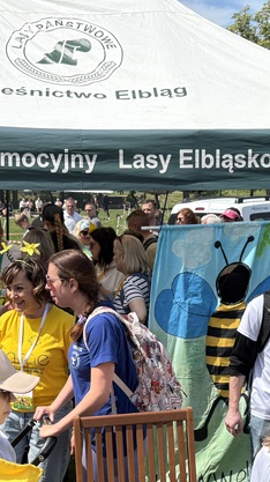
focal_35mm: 58
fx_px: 740
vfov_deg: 35.2
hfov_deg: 20.7
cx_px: 139
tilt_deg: -13.2
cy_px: 363
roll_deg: +0.2
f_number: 1.6
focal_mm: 5.96
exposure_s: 1/3279
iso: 50
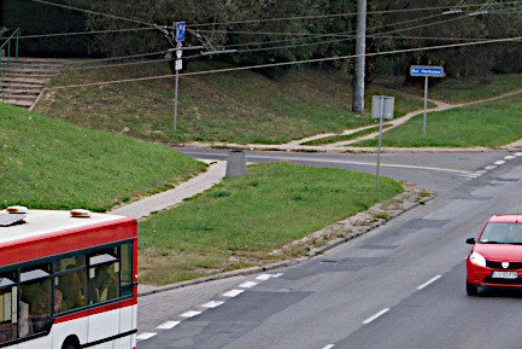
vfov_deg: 6.0
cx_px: -141
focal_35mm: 228
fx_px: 3312
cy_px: 360
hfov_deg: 8.9
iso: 100
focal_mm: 55
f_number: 7.1
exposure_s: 1/100
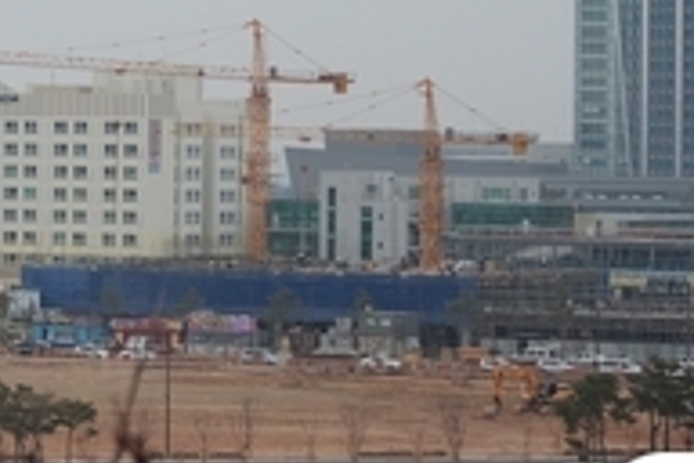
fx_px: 4337
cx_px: -188
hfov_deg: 9.0
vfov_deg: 6.1
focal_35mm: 225
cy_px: 16
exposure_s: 1/160
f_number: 4
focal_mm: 50
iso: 200
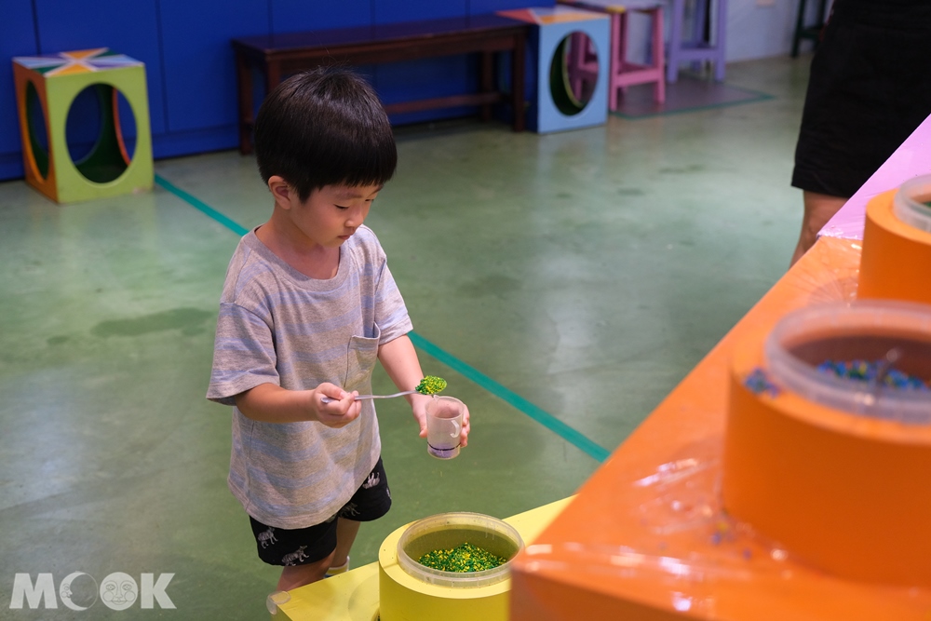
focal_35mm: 51
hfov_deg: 38.9
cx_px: 466
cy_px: 310
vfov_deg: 26.5
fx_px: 1319
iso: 1000
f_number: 2.8
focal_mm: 34.2
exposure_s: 1/160
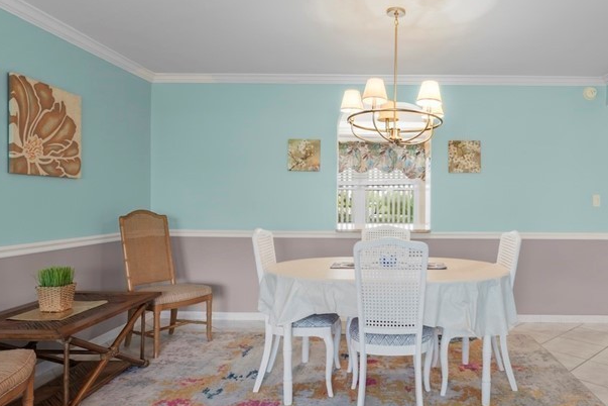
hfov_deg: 66.2
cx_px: 388
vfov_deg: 47.9
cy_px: 199
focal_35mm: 27
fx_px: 456
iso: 400
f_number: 11
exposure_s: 2.5
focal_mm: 15
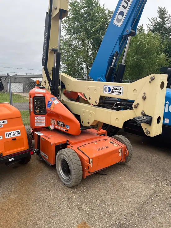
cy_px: 114
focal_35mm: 26
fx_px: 171
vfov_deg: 67.3
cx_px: 86
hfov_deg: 53.1
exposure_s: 1/569
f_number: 1.6
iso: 50
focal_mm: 5.1
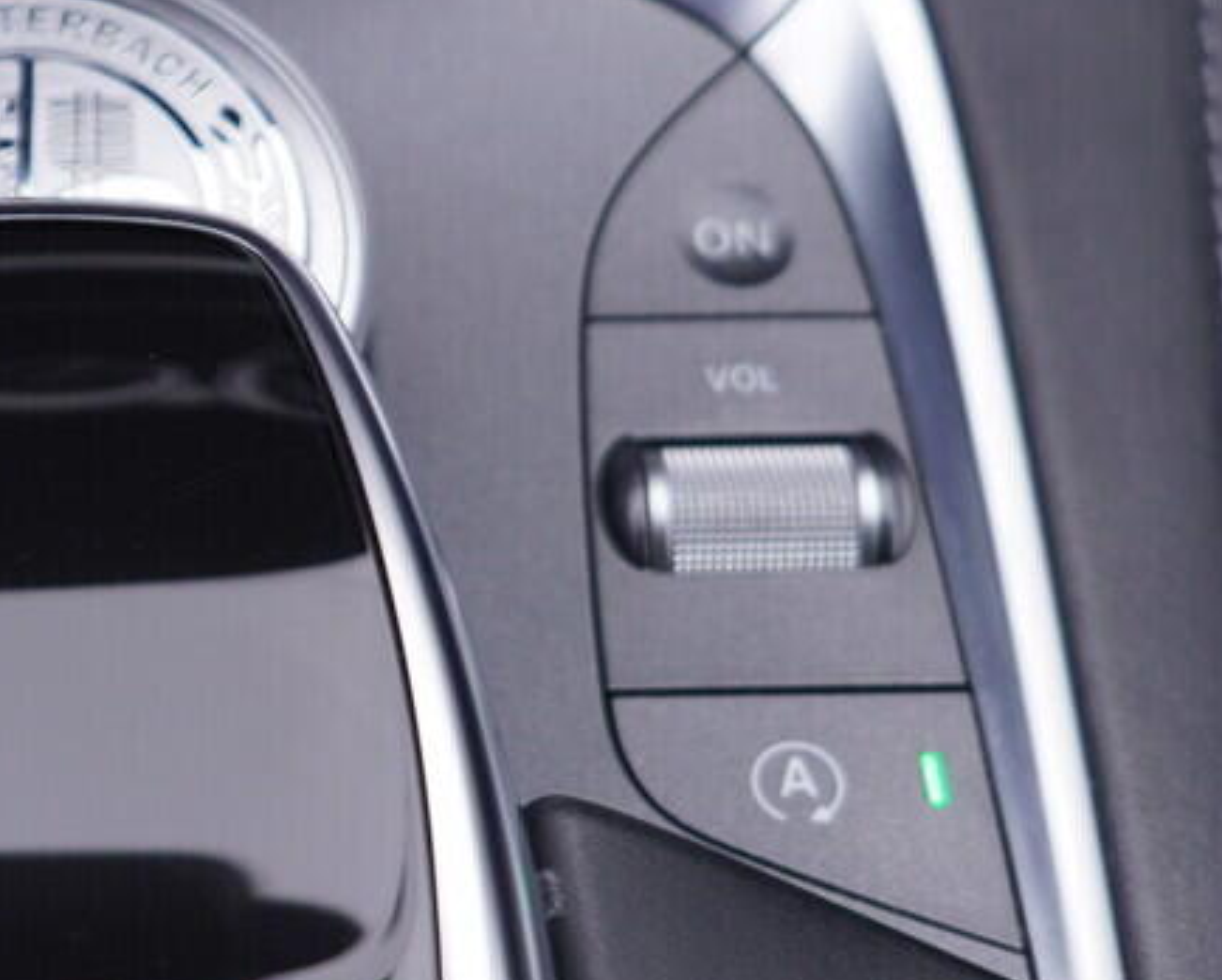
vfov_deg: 13.8
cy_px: 414
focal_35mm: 112
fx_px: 4054
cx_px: 59
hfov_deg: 16.8
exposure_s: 1/50
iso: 125
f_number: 3.2
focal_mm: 24
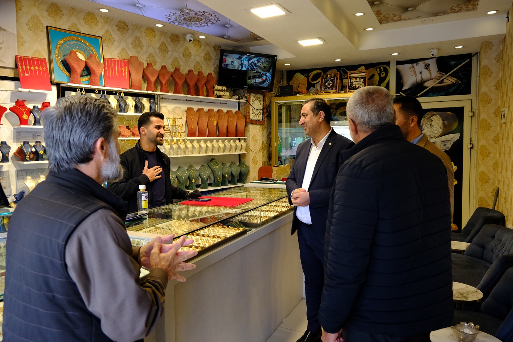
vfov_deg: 47.9
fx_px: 385
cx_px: 256
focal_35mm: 27
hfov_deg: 67.4
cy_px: 171
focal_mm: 17.7
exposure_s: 1/250
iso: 1600
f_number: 4.5
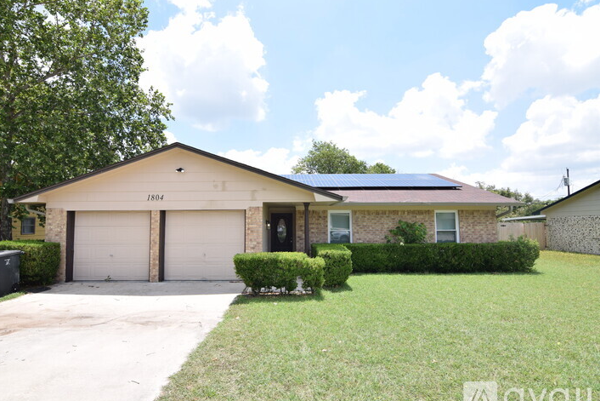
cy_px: 203
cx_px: 282
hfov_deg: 91.4
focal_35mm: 18
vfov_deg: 68.8
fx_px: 292
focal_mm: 11
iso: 100
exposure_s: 1/250
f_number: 7.1
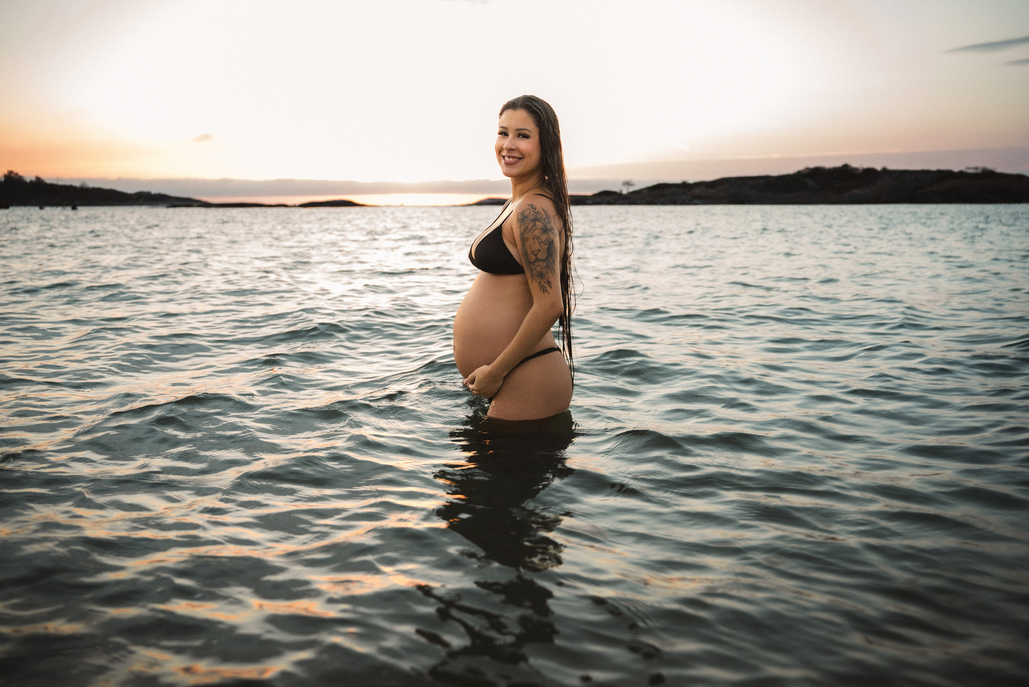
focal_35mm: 28
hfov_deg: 65.5
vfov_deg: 46.4
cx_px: 514
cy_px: 344
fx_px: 801
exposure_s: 1/200
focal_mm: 28
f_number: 2.8
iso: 500
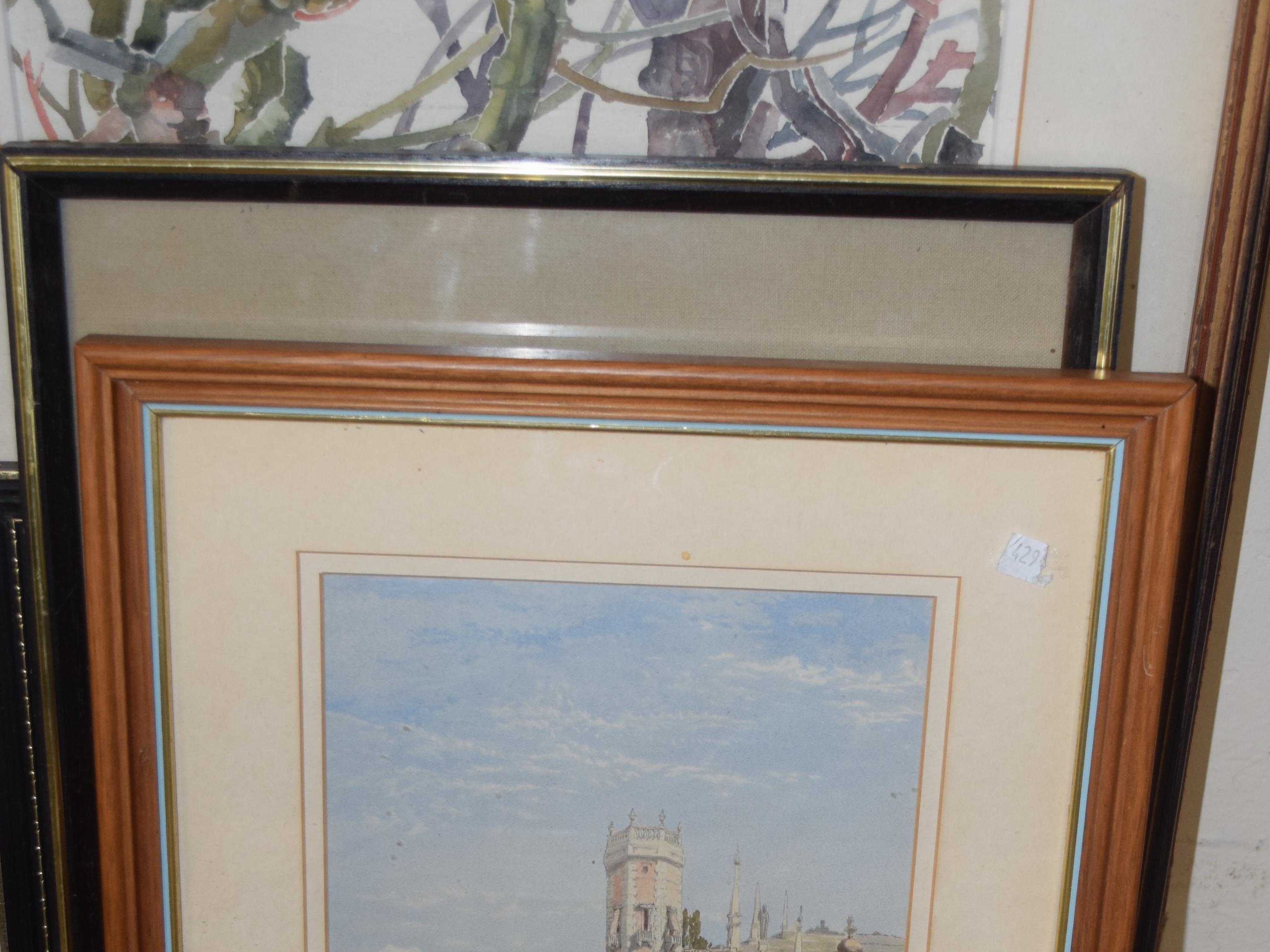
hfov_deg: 30.4
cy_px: 923
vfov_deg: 22.3
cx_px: 643
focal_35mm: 64
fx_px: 2338
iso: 900
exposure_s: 1/60
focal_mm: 29
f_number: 4.5
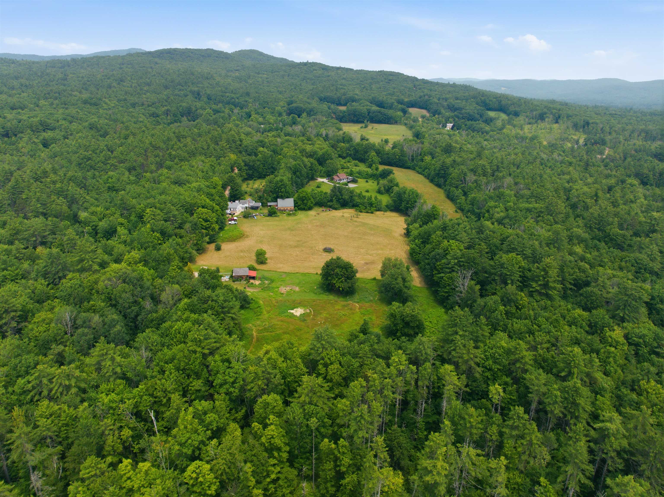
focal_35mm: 24
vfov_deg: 56.8
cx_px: 332
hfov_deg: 71.6
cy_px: 248
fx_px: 460
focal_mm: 12.3
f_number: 2.8
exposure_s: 1/2000
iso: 120
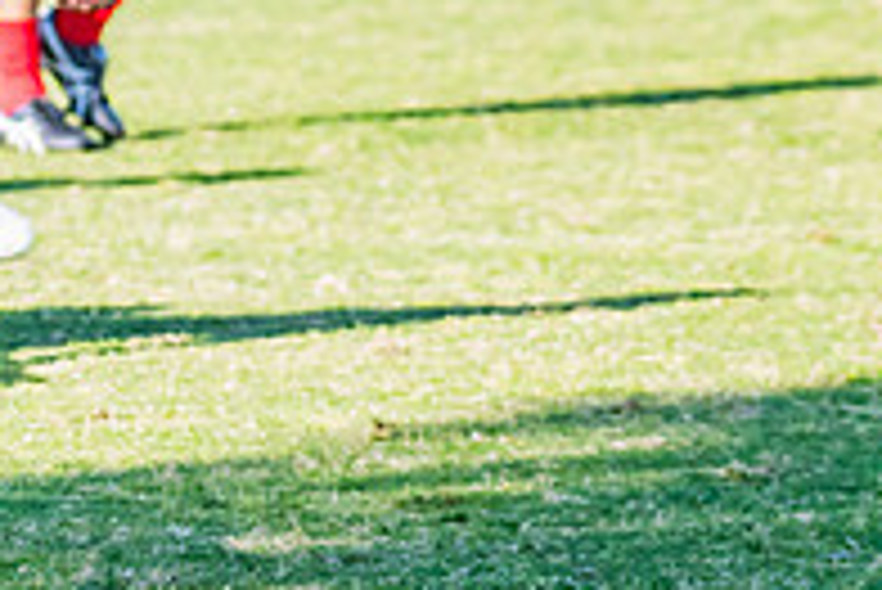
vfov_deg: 2.5
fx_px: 13288
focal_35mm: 542
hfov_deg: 3.8
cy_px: -15
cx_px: 100
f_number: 5.6
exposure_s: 1/1600
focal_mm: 170
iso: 800
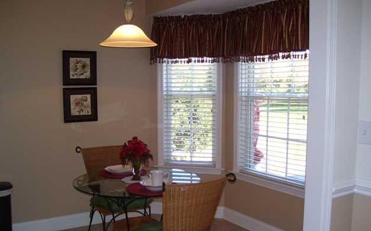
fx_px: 394
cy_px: 138
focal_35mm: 39
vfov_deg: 32.7
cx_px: 184
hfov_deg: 50.4
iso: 80
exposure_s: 1/60
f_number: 2.7
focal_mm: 6
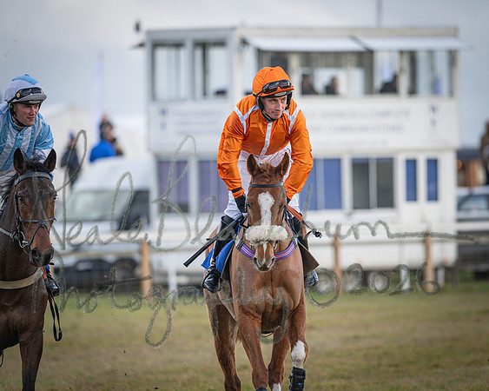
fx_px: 6517
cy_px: 196
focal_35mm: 450
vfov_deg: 3.4
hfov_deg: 4.3
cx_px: 244
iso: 800
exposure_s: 1/1250
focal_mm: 400
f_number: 5
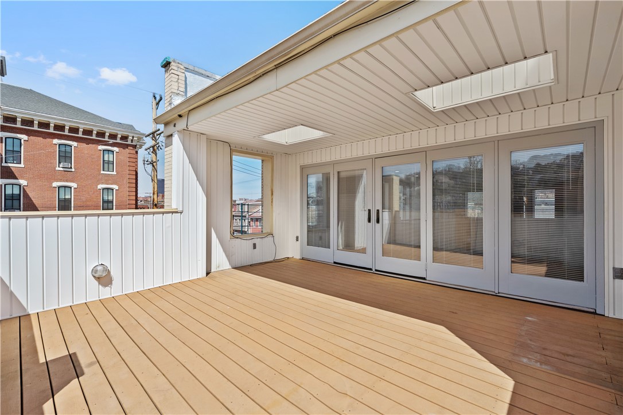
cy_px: 208
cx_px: 312
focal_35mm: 15
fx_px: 260
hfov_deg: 100.4
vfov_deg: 77.3
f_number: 6.3
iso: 100
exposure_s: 1/800
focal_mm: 15
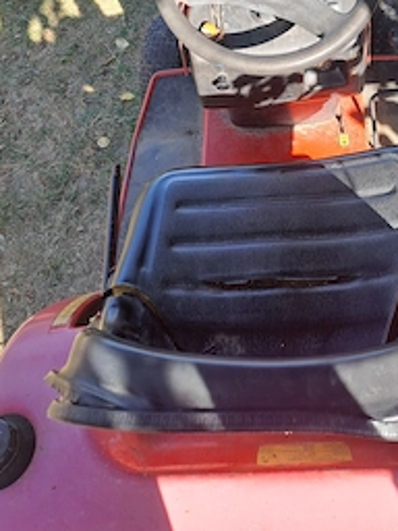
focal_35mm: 39
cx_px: 269
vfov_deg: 46.1
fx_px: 598
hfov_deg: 36.4
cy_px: 131
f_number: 1.8
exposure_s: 1/295
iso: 32
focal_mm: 4.65
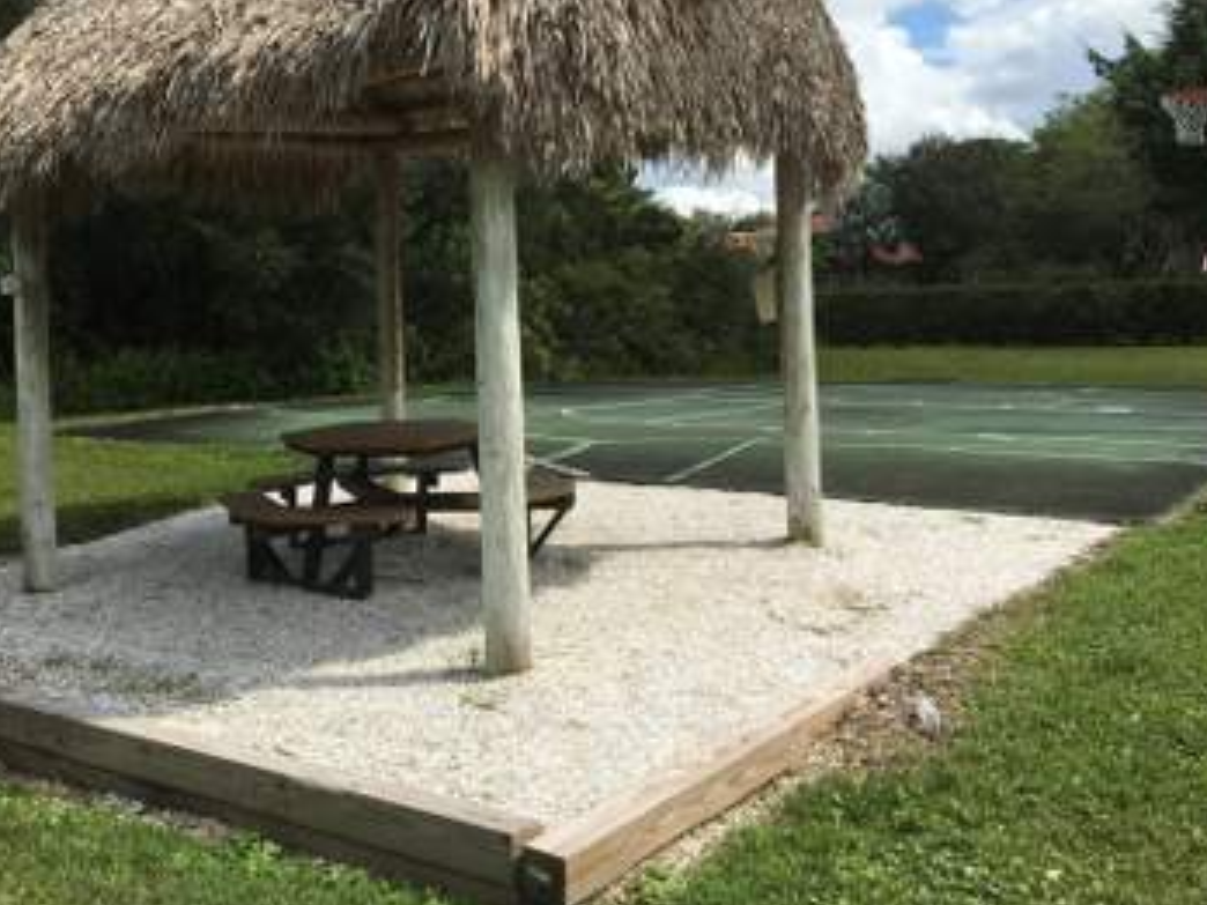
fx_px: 1395
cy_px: 340
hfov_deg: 46.2
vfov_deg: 35.8
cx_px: 423
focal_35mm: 40
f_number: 2.2
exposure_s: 1/2747
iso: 25
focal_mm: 4.15
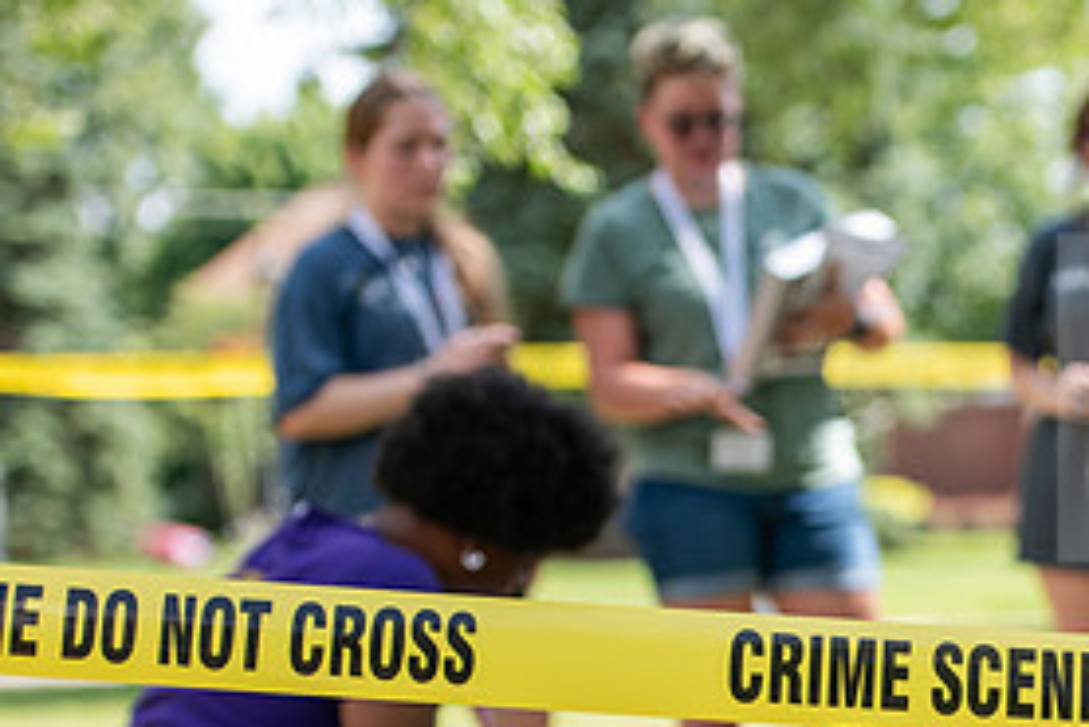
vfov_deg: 8.7
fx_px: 4752
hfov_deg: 13.0
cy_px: 709
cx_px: 940
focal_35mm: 157
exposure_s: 1/500
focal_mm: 75
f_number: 3.2
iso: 160
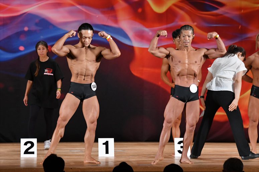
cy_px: 86
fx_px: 1560
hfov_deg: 9.5
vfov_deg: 6.3
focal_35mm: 217
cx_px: 130
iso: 3200
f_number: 5.6
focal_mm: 145
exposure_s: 1/400
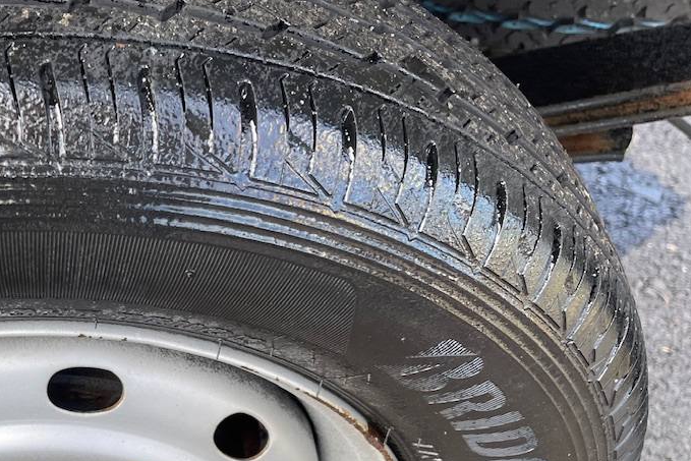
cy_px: 341
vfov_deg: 27.2
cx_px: 46
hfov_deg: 37.2
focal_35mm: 49
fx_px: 941
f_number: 1.6
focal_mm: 5.1
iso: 32
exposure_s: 1/130
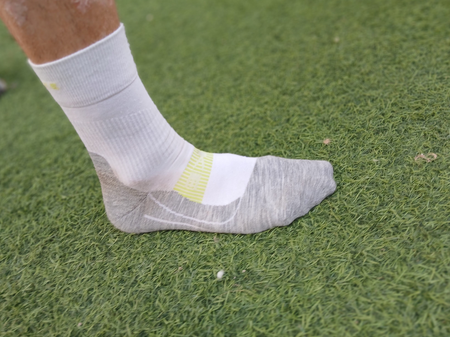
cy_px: 165
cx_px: 228
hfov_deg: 65.3
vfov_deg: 51.4
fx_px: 351
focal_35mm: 27
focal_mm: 3.98
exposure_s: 1/50
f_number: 1.8
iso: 80
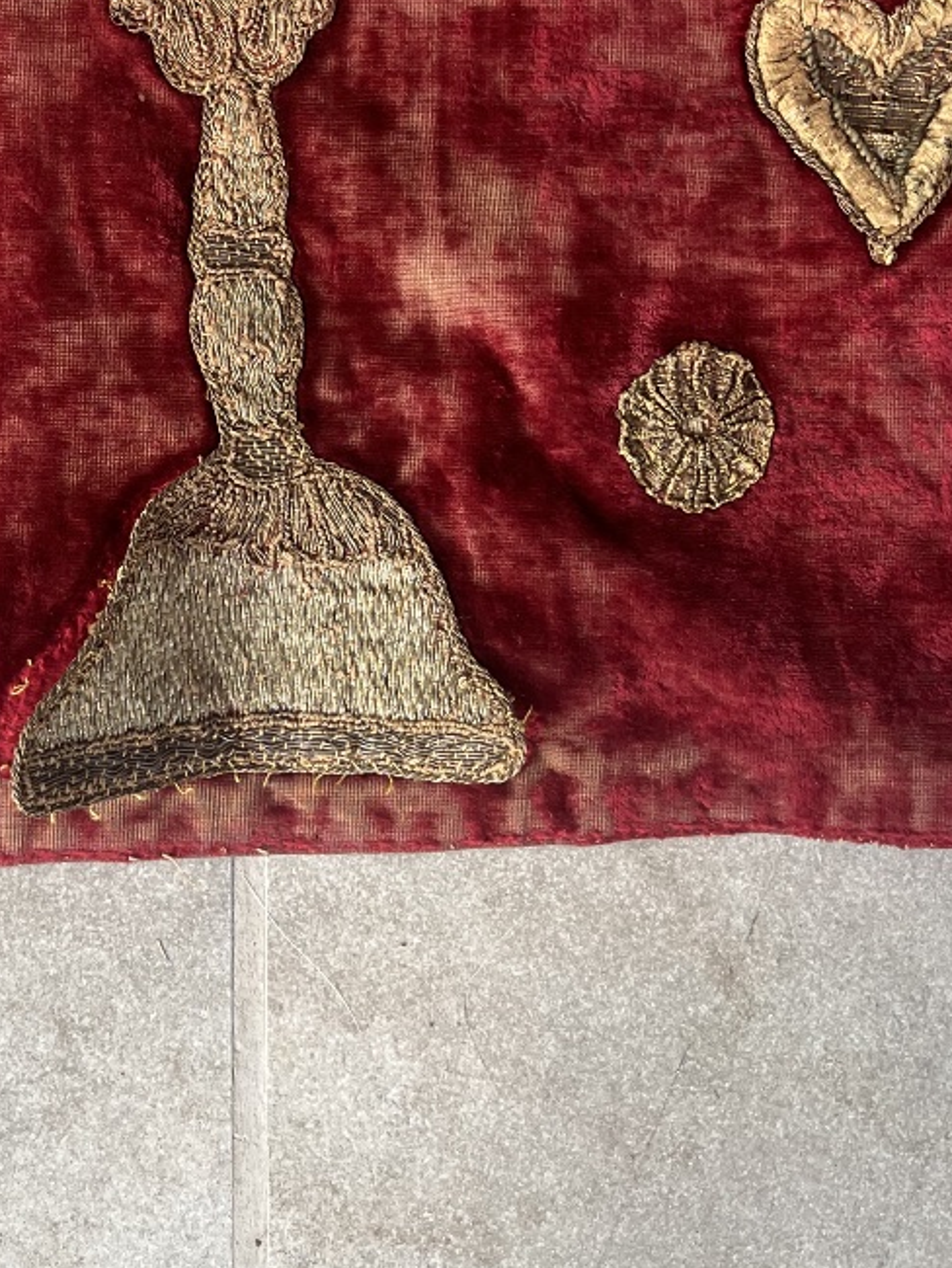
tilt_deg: -83.5
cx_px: 185
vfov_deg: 37.0
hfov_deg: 29.6
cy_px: 115
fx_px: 1759
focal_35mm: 48
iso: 125
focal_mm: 5.1
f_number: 1.6
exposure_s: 1/105
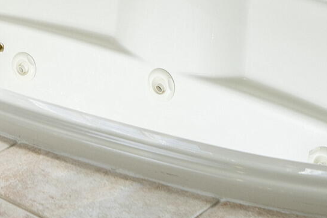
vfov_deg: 10.9
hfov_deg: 18.1
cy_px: -335
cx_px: -131
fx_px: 935
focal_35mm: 103
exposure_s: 1/100
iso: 200
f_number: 7.1
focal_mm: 20
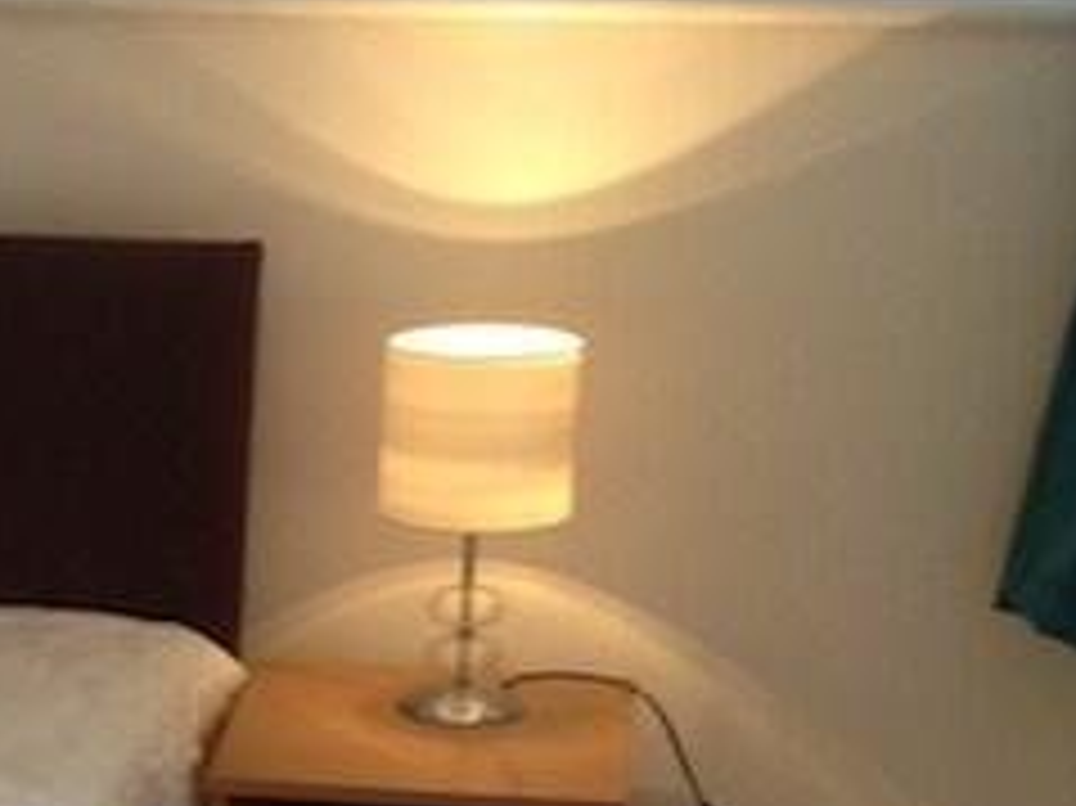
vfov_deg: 12.3
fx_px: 3635
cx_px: -270
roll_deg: +0.5
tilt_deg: -23.9
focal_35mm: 117
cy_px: 1000
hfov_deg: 16.1
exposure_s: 1/20
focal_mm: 4.28
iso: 50
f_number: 2.4
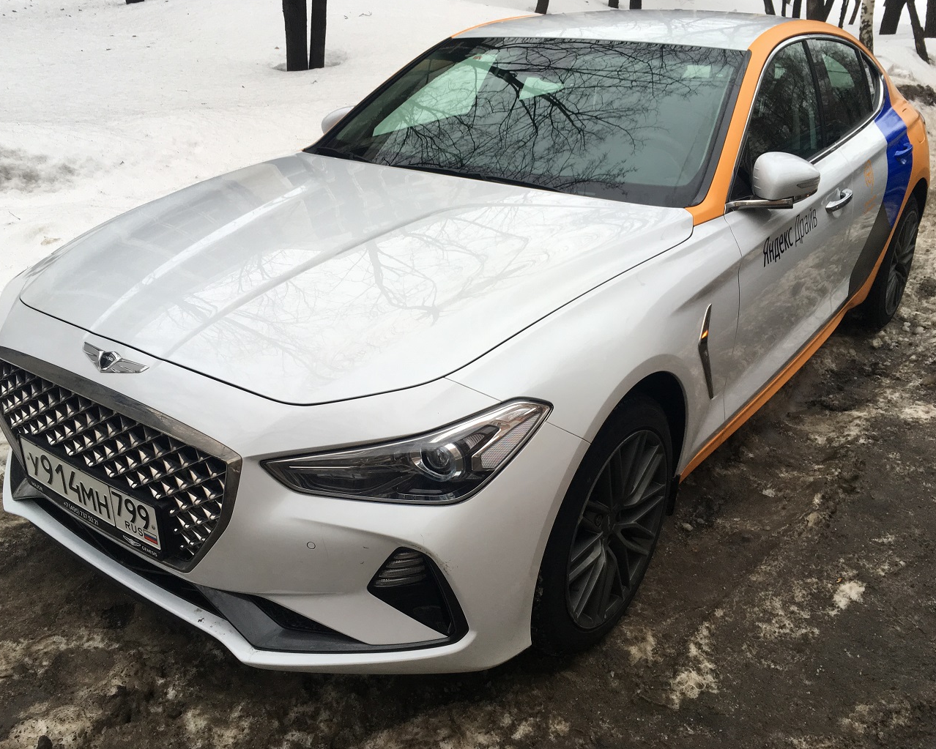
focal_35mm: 31
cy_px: 373
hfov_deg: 57.2
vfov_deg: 47.1
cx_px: 458
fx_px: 859
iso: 40
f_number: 2.2
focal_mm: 4.15
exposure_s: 1/100
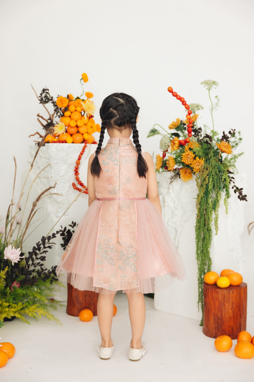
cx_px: 127
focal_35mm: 45
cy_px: 191
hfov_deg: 29.9
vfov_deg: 43.6
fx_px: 476
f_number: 2.8
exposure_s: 1/180
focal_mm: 45
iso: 400
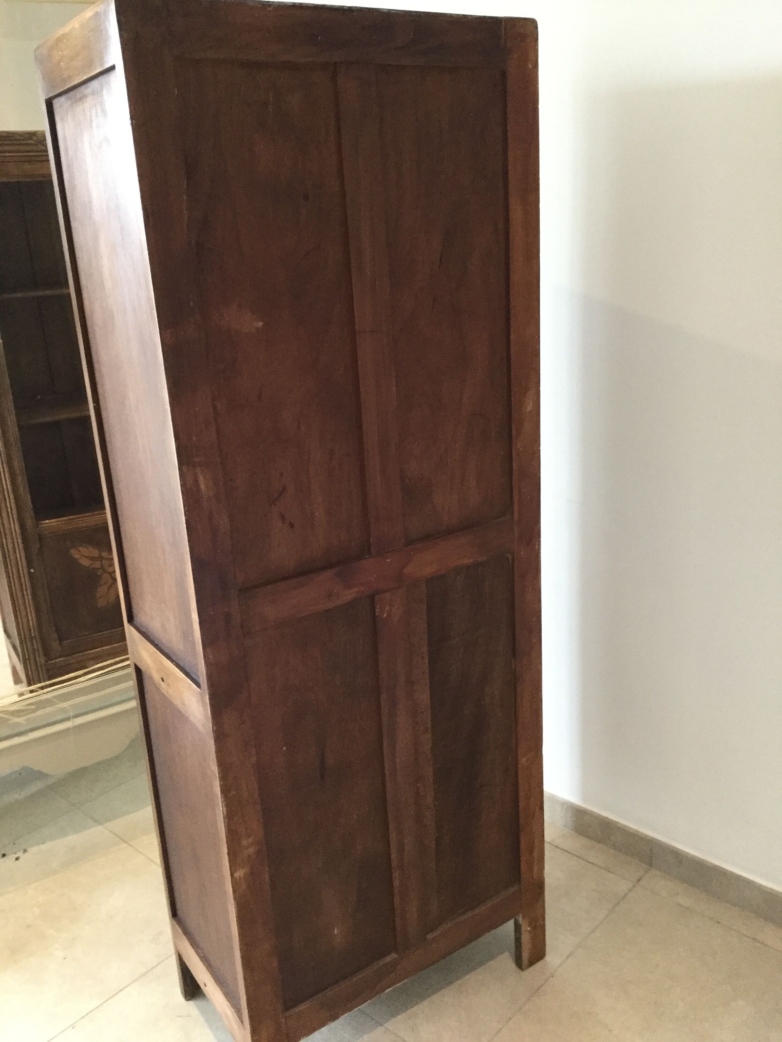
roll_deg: +4.2
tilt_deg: -19.3
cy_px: 521
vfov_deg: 58.4
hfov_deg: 45.4
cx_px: 391
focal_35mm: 31
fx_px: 934
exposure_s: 1/33
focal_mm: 3.3
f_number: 2.4
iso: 200
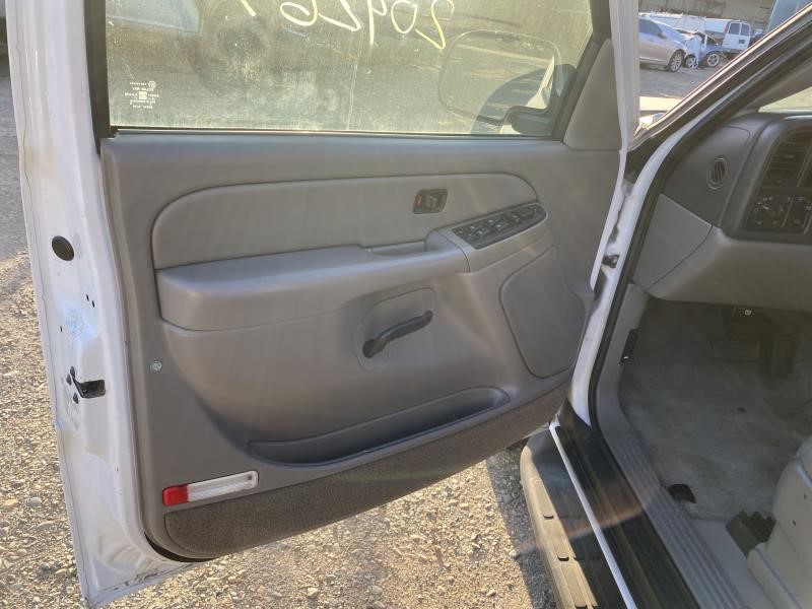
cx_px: 406
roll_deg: -8.5
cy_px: 304
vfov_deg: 53.1
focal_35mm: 26
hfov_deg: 67.3
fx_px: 610
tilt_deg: -26.4
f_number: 1.8
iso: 32
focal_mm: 4.25
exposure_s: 1/342
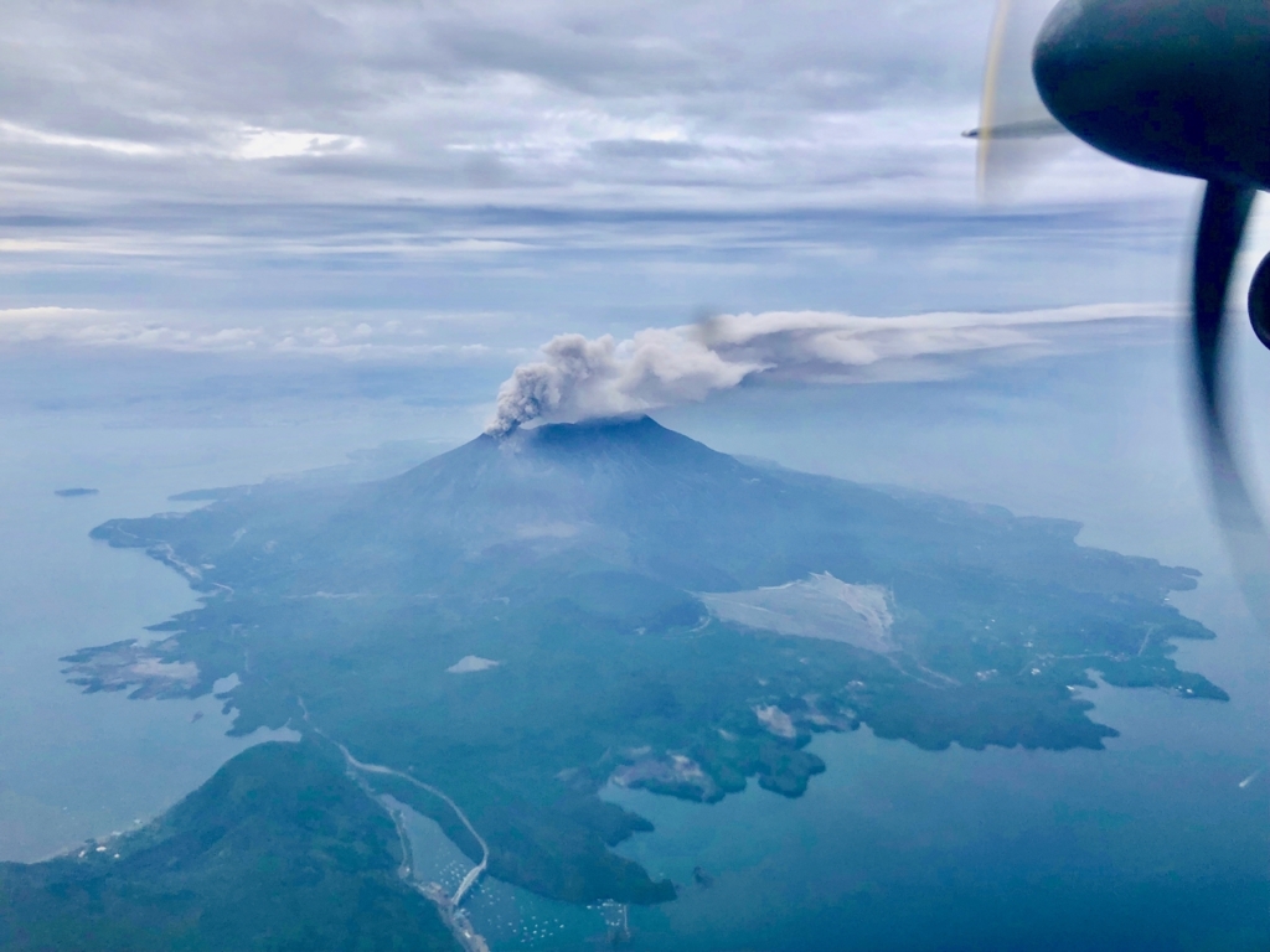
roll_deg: -0.4
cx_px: 635
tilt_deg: -11.4
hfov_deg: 63.4
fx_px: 1027
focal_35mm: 28
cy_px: 476
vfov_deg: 49.7
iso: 20
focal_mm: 4
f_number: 1.8
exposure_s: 1/564
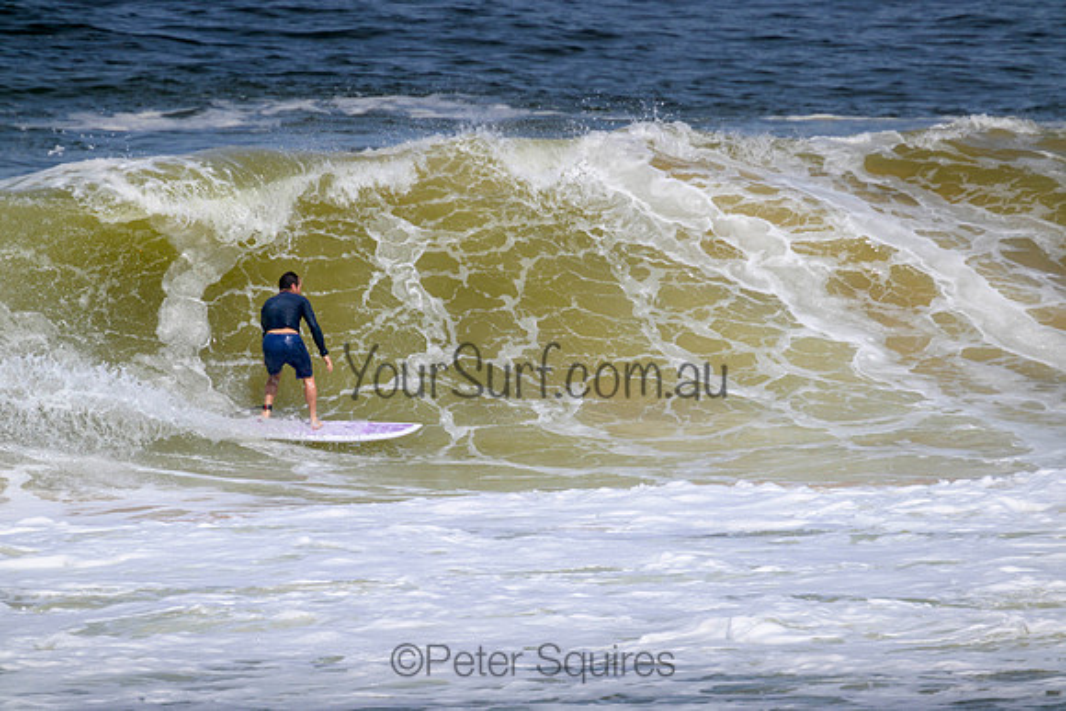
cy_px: 356
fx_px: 23693
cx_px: 533
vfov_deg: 1.7
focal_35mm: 800
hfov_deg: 2.6
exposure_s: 1/2000
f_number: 11
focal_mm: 800
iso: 450
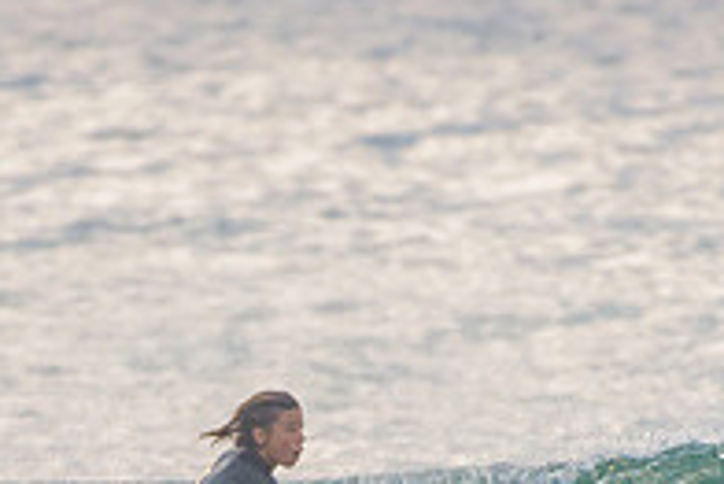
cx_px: 200
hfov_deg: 1.1
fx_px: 36548
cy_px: 653
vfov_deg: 0.8
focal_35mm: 1816
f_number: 5.6
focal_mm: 500
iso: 500
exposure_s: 1/1250
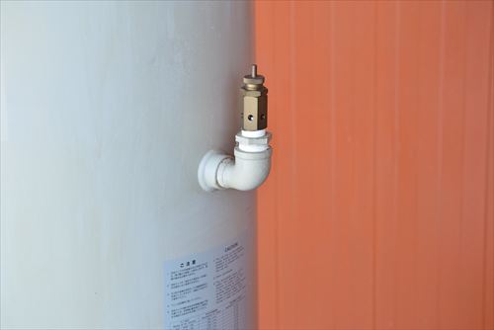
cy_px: 165
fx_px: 1400
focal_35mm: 102
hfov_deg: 20.0
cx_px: 247
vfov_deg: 13.4
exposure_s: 1/640
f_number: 6.3
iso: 1250
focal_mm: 68
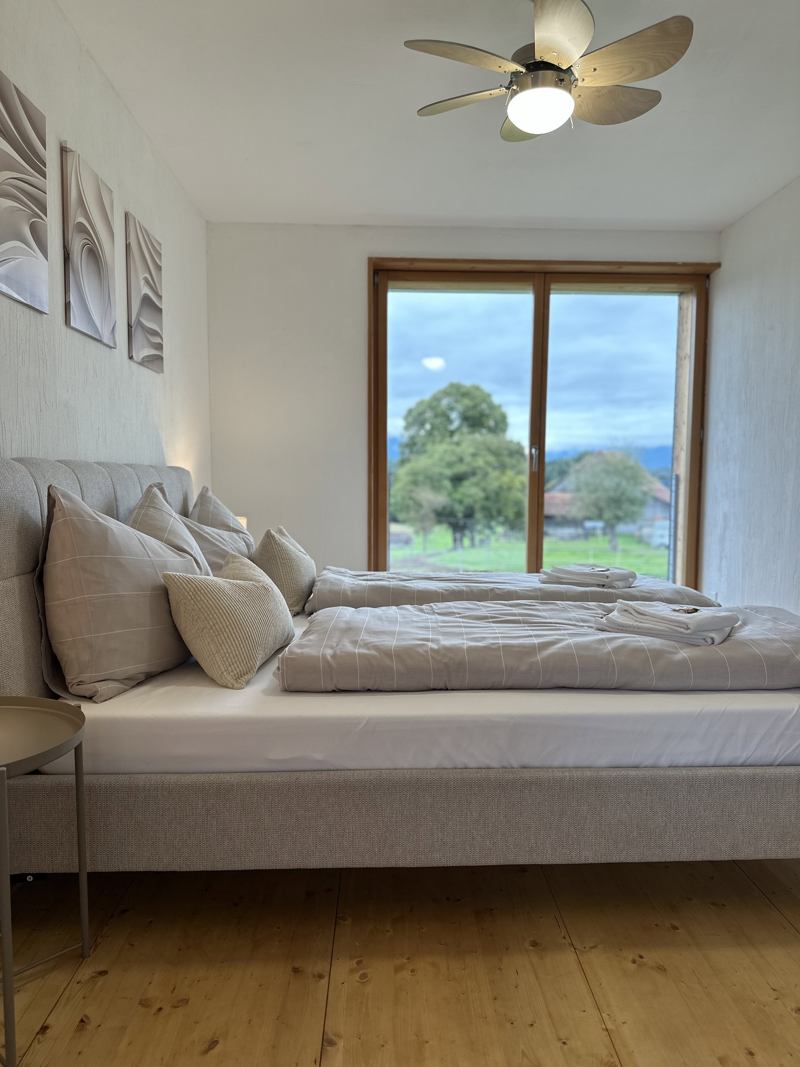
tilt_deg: -3.8
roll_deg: -1.3
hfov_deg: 56.8
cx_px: 400
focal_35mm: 24
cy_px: 534
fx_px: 740
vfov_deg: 71.6
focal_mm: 6.86
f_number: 1.78
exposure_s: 1/164
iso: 80
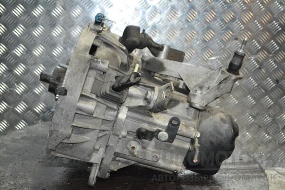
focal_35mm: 57
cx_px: 142
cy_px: 95
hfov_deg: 35.1
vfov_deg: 23.8
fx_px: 451
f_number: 5
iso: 3200
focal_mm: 38
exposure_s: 1/60
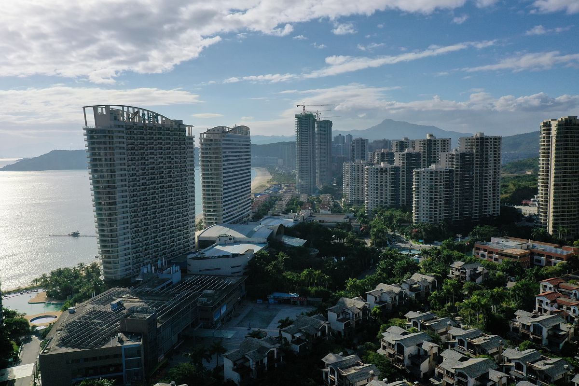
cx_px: 290
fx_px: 450
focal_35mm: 28
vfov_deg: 46.4
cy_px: 193
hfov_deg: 65.5
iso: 100
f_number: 7.1
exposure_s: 1/1250
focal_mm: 10.26
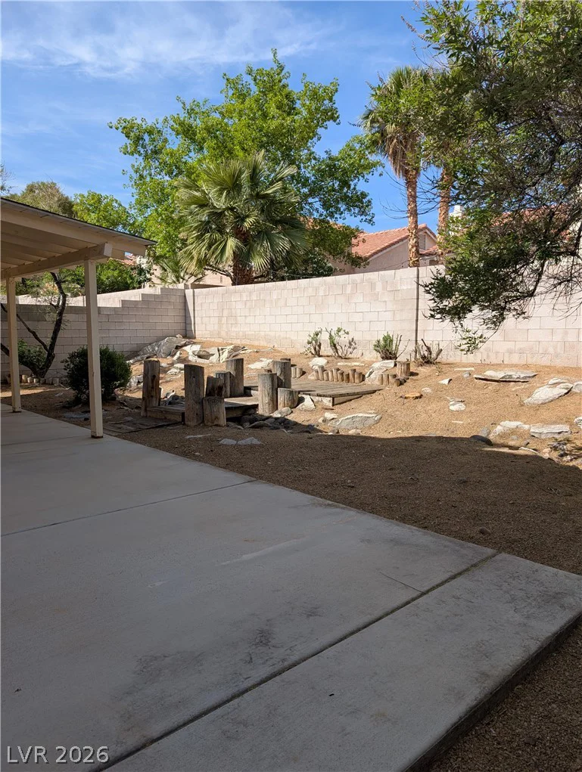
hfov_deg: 56.9
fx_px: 537
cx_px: 291
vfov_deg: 71.5
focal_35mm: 24
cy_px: 386
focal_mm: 6.9
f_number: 1.68
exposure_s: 1/945
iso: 23
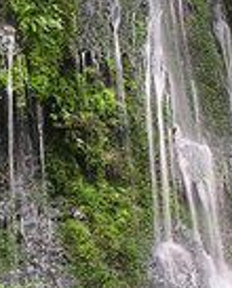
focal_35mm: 162
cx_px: -30
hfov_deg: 9.5
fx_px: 1387
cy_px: 185
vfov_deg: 11.9
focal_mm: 5.8
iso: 50
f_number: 2.8
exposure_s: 1/5.7
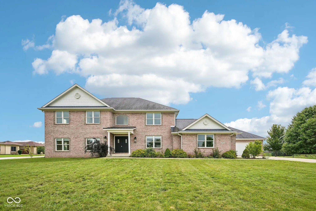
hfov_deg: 93.3
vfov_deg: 70.4
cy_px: 106
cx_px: 158
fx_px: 149
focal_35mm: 17
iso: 100
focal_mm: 17
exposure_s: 1/500
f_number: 8
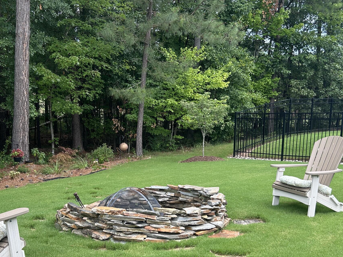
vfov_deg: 31.3
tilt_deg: -7.8
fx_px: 456
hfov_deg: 41.1
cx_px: 144
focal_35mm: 46
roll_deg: -2.2
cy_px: 164
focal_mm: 5.7
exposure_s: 1/611
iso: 50
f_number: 1.5
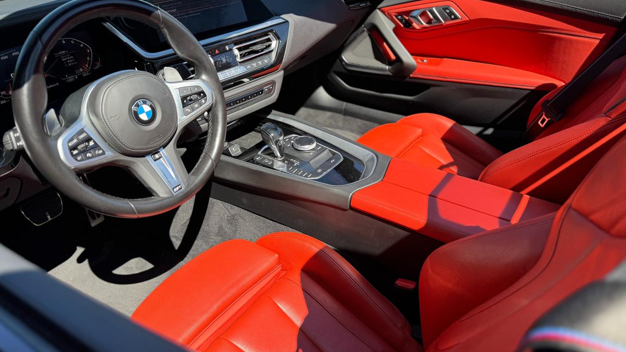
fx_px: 448
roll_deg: +1.5
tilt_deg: -34.4
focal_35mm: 27
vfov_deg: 42.8
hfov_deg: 69.9
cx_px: 321
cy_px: 188
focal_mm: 6.76
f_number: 1.78
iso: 80
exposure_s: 1/1193
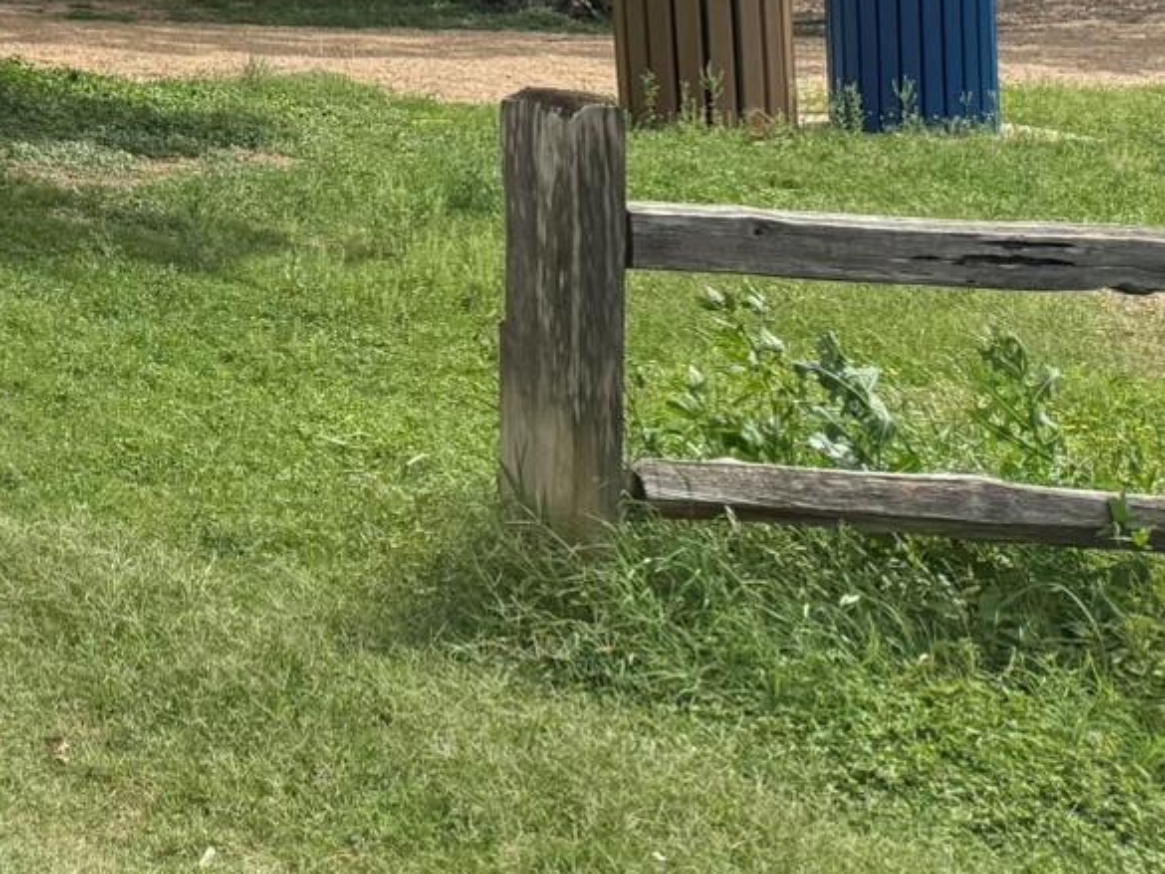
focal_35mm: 84
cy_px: -450
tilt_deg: +3.7
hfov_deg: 18.7
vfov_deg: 16.1
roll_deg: +0.7
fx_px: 2828
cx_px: -850
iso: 100
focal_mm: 6.76
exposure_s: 1/4405
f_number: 1.78
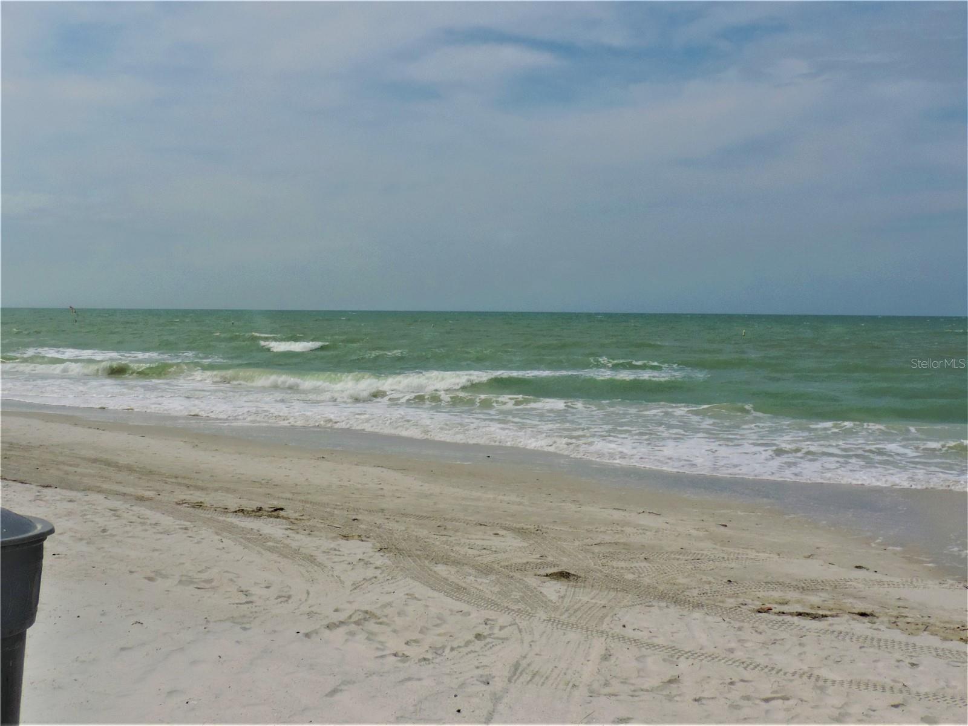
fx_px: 1202
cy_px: 363
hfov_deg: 43.9
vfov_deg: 33.6
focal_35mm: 43
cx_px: 484
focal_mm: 7.6
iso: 180
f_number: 5.4
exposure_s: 1/3200
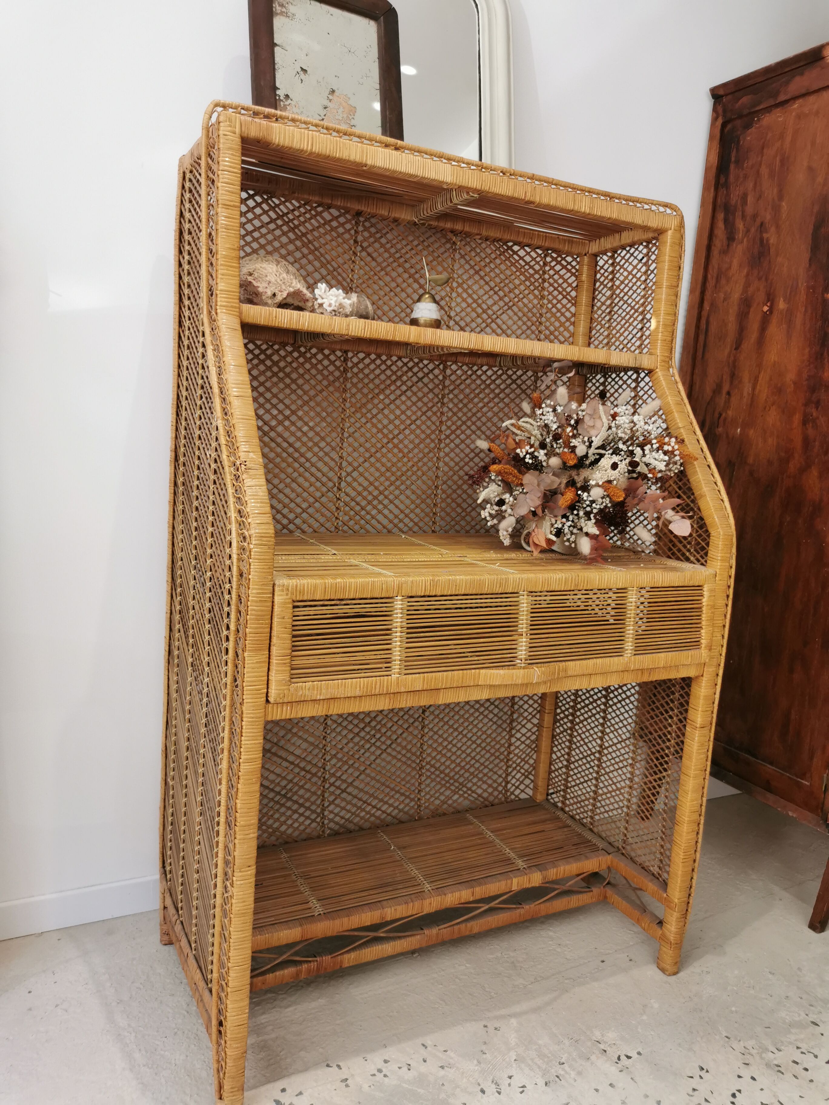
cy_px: 552
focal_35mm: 27
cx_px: 414
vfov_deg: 65.3
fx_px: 862
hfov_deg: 51.4
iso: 125
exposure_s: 1/100
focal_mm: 5.58
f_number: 1.8
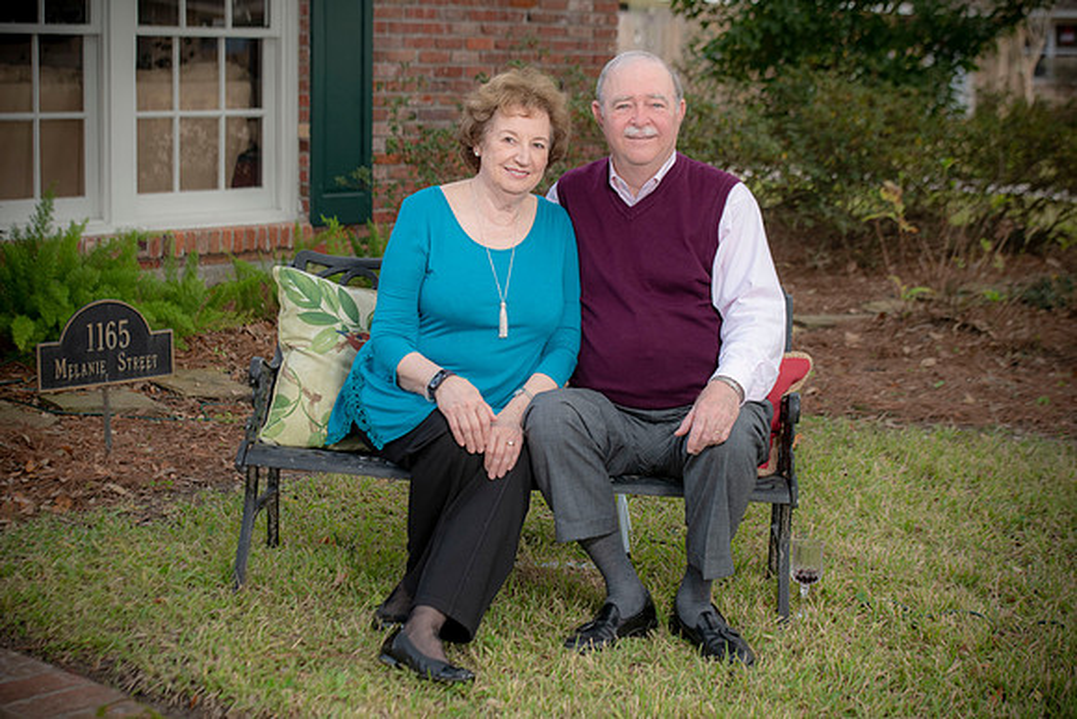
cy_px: 360
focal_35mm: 75
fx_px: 2244
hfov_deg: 27.0
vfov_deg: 18.2
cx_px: 538
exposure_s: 1/250
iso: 320
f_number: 5
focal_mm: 75
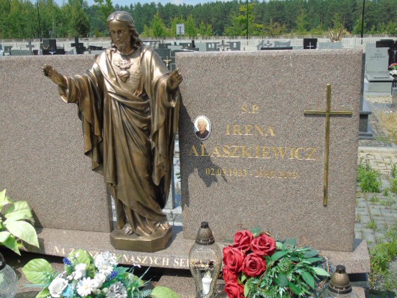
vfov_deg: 36.0
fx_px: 459
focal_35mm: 40
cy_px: 149
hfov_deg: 46.8
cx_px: 198
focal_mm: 7.1
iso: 80
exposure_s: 1/640
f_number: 3.9
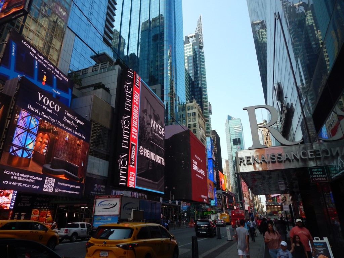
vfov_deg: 58.9
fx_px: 229
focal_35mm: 23
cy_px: 129
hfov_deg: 73.9
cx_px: 172
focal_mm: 4
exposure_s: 1/800
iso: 125
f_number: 3
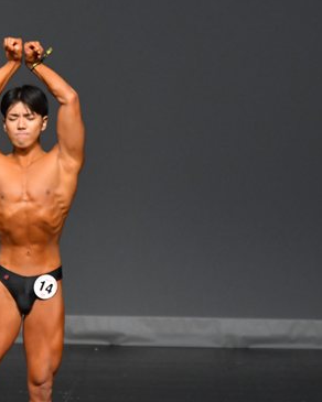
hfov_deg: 2.7
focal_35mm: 567
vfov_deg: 3.4
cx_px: 13
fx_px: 6754
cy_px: 264
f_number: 5.6
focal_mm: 190
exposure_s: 1/400
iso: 2500
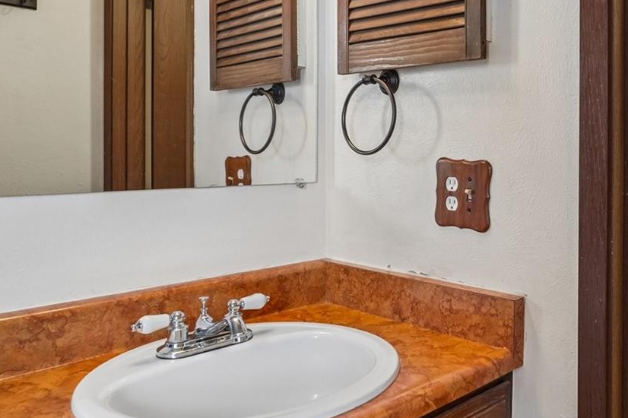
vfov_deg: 40.9
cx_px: 490
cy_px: 160
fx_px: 557
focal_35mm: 32
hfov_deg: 55.2
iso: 500
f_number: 8
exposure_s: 1/15
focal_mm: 11
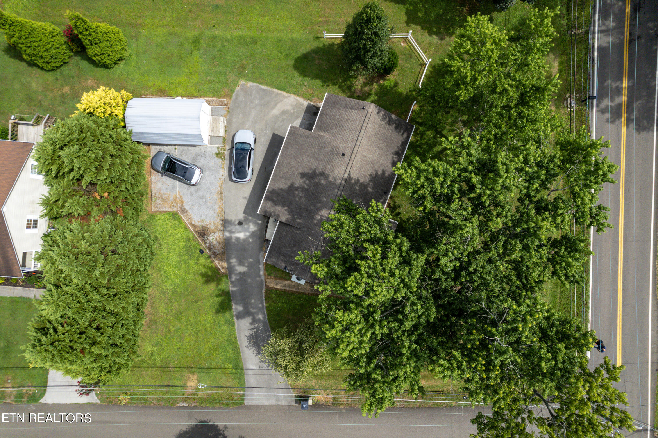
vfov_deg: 57.2
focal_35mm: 22
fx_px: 402
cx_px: 329
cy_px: 219
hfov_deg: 78.6
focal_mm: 8.38
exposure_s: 1/2000
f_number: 2.8
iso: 100
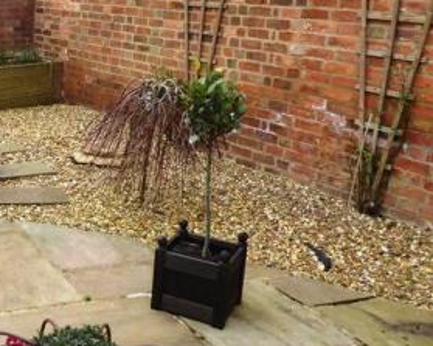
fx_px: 653
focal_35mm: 51
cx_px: -18
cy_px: 128
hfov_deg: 33.0
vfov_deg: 29.5
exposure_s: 1/250
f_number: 3.3
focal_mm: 4.3
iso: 320
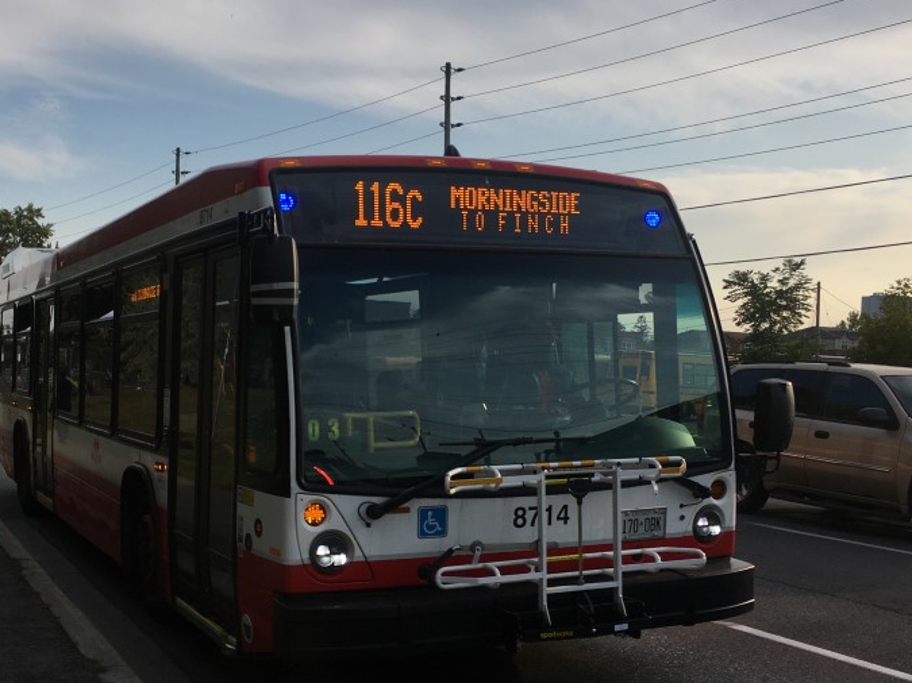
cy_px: 436
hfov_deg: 42.7
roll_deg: -1.5
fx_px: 1159
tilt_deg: +0.1
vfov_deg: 32.7
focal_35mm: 44
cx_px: 363
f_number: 2.2
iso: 25
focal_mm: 4.15
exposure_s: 1/1026
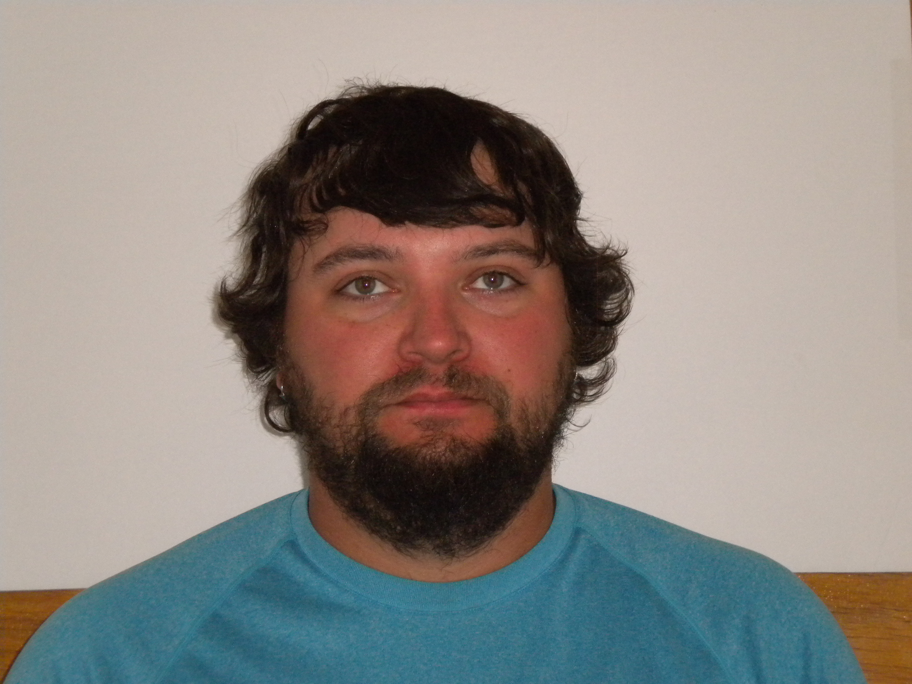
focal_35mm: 105
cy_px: 342
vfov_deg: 14.1
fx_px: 2766
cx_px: 456
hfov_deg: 18.7
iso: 400
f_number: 5.9
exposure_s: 1/60
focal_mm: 18.9
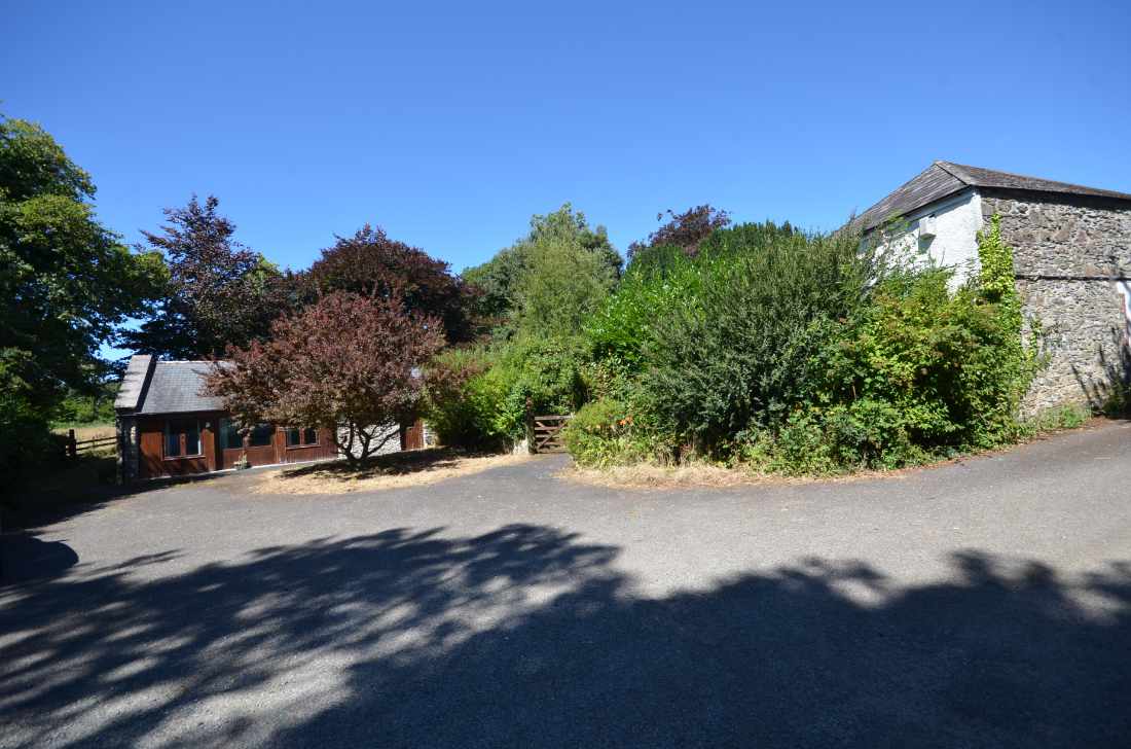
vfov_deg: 77.0
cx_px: 566
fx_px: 470
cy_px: 374
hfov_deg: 100.5
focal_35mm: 15
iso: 200
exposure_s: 1/250
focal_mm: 10
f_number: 8
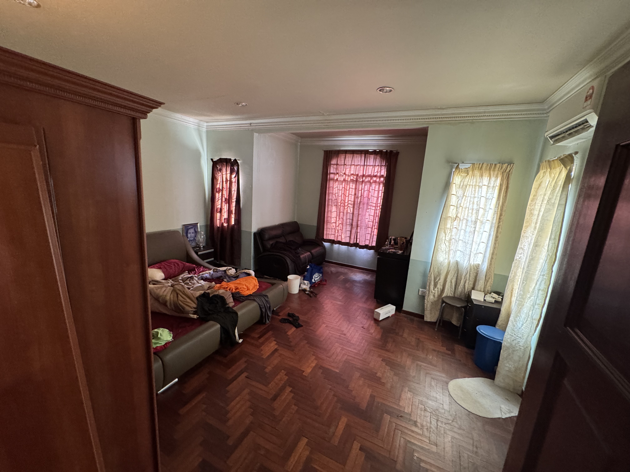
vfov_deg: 85.7
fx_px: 255
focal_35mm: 14
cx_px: 315
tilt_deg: -11.1
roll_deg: -3.6
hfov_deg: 102.1
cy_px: 236
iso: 500
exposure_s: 1/60
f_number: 2.2
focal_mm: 2.22
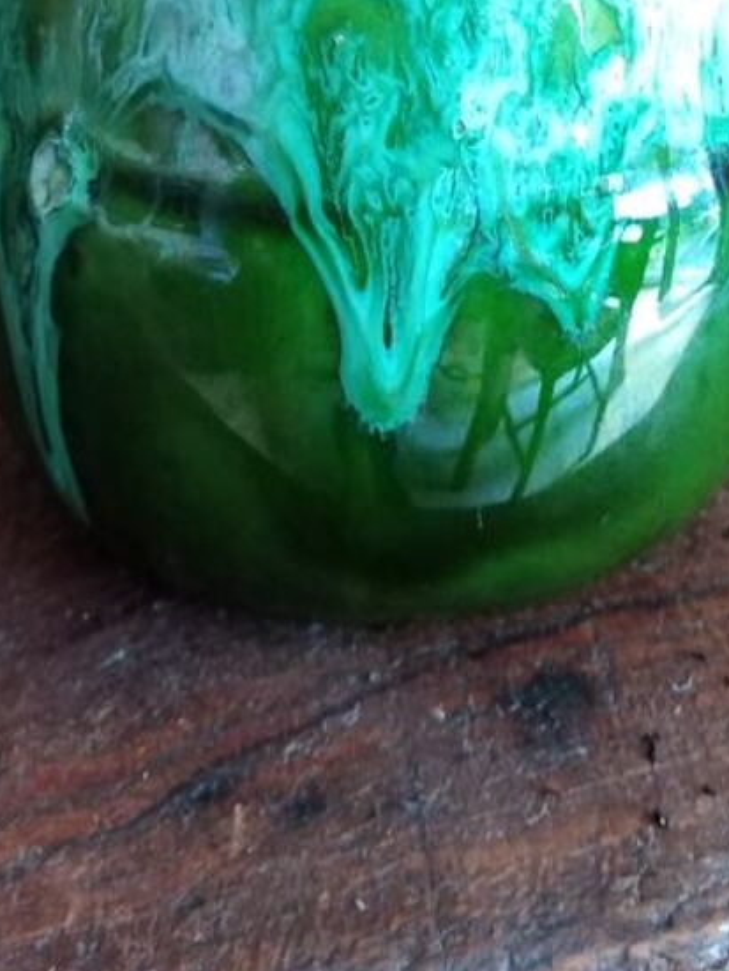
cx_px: 531
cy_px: -68
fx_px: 1768
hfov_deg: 23.1
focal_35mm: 63
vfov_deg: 28.2
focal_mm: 3.6
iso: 904
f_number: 1.8
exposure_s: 1/20
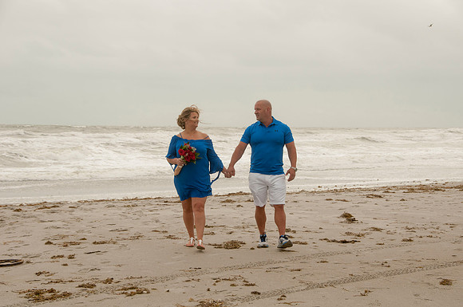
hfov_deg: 27.0
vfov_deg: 18.1
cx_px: 232
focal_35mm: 75
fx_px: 963
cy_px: 154
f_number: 9
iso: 100
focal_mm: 50
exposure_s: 1/250
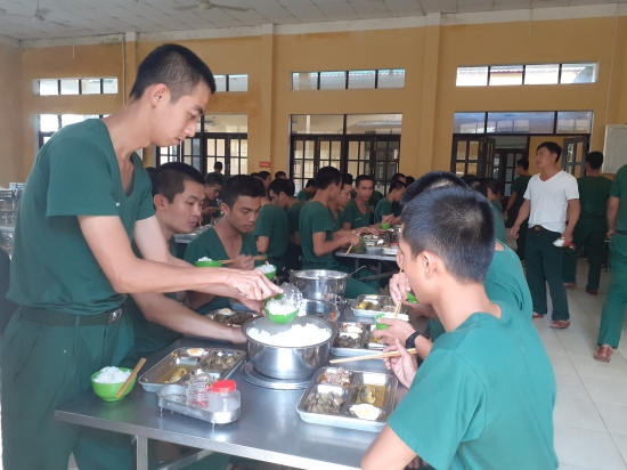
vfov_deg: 51.3
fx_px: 489
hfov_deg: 65.3
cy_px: 235
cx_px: 314
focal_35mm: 27
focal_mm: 3.6
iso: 125
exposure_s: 1/50
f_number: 1.9
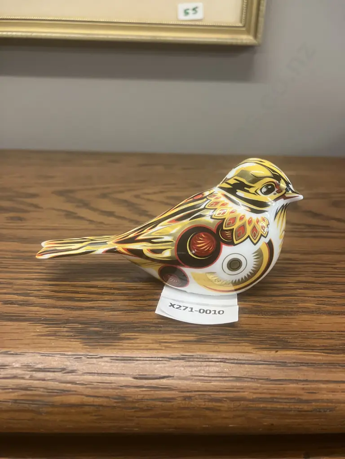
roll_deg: -1.0
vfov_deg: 63.4
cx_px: 172
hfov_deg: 49.7
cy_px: 230
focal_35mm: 28
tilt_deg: -21.1
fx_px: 372
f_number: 1.8
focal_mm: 3.99
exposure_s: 1/50
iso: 200
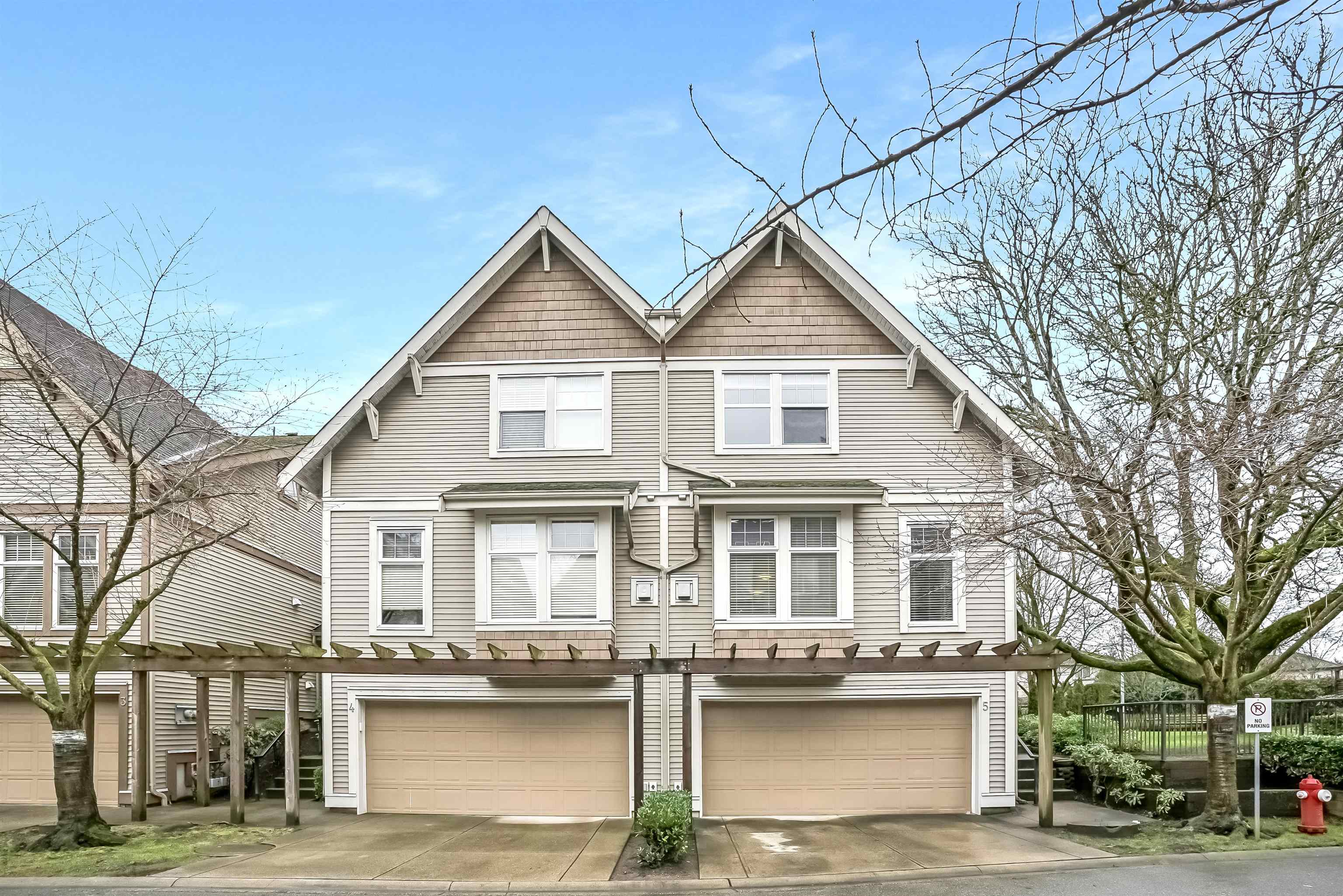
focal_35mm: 16
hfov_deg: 96.7
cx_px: 672
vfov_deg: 73.8
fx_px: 597
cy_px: 448
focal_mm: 16
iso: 80
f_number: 5.6
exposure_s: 1/100
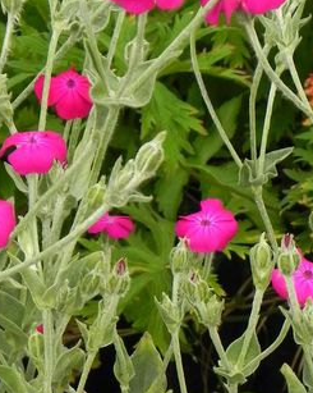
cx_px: 226
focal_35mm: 242
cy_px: 221
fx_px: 2806
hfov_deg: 6.4
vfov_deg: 8.0
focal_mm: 16.9
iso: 160
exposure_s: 1/640
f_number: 4.5
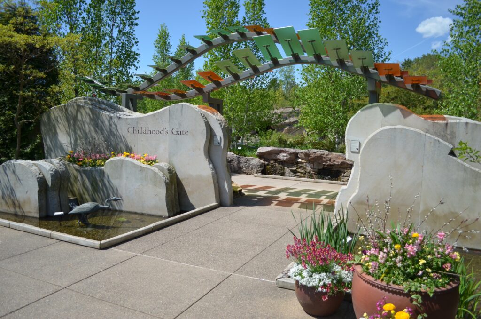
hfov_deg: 67.5
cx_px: 240
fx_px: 360
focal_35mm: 27
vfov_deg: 47.7
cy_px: 160
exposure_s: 1/2000
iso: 200
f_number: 3.5
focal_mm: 18
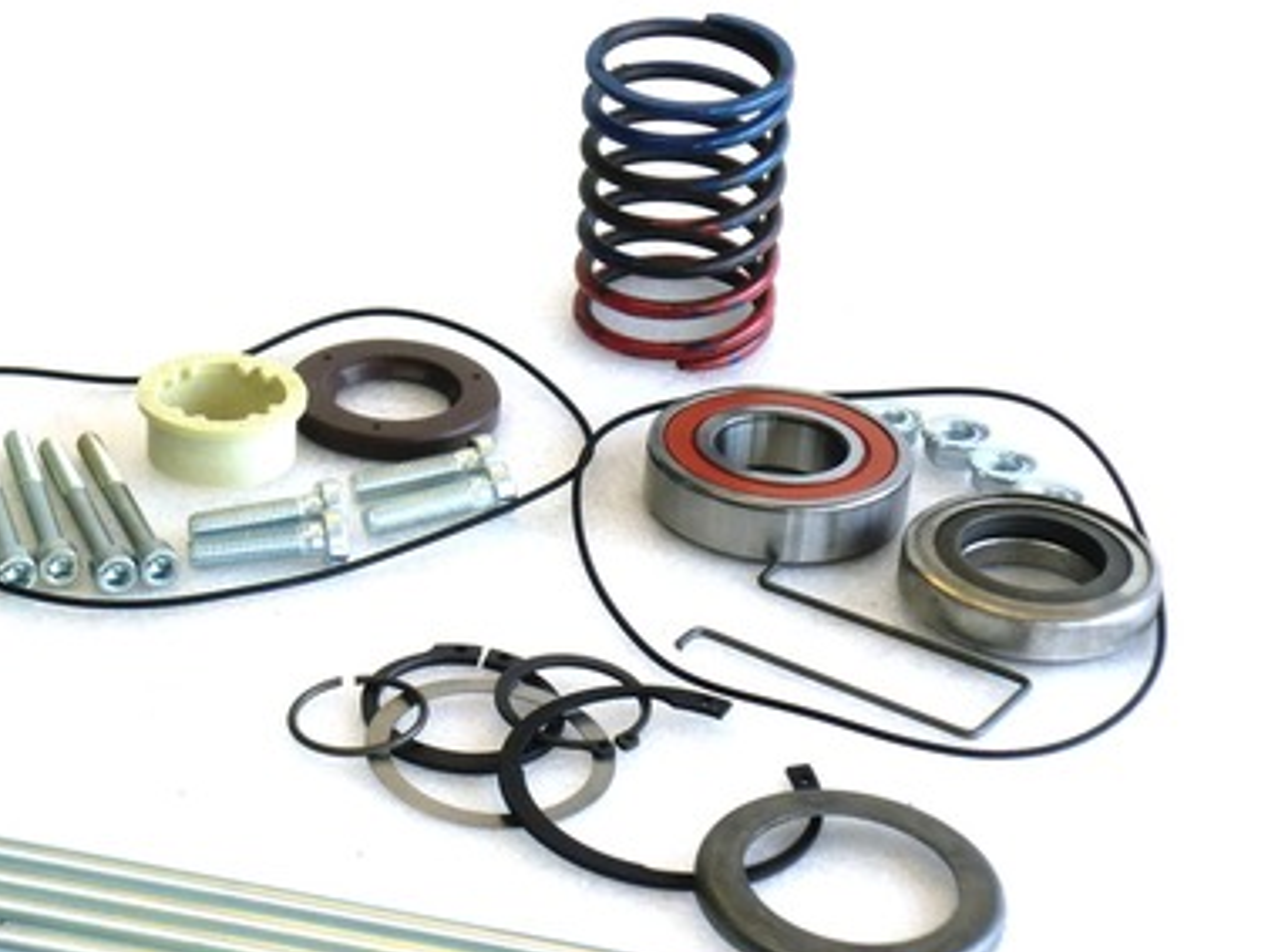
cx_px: 498
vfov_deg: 16.6
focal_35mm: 89
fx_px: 3261
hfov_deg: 22.0
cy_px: 553
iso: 100
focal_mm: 13.02
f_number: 4.7
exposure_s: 1/80
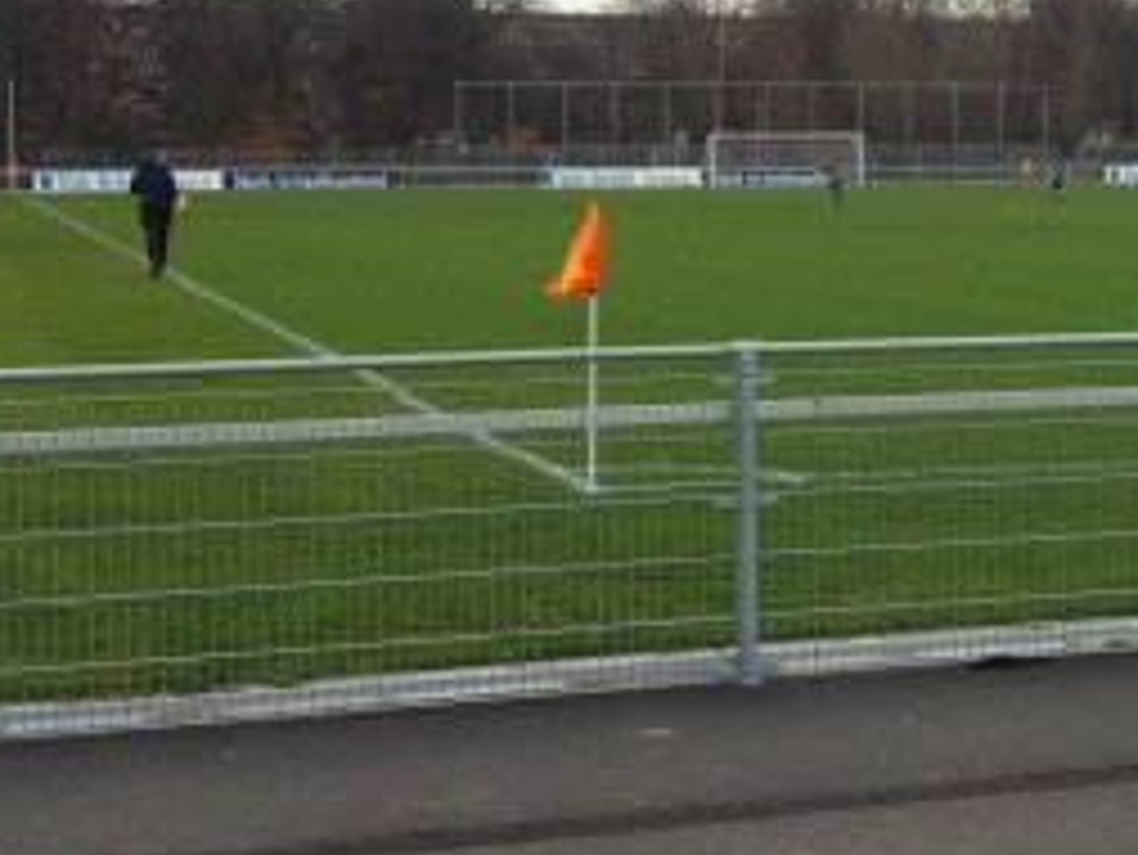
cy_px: 122
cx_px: 904
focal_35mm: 83
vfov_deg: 17.6
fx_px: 2730
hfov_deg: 23.2
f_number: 2.8
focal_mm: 3.85
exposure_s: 1/279
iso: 80
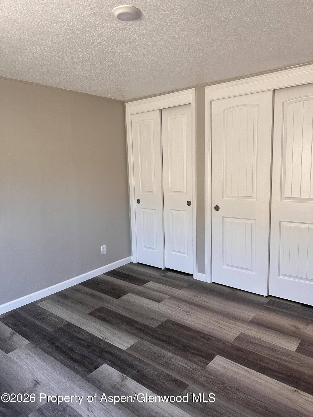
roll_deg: +1.6
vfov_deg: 71.6
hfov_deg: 56.8
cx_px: 156
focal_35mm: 24
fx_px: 289
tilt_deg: -8.2
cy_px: 208
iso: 160
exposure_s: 1/120
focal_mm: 6.86
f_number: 1.78
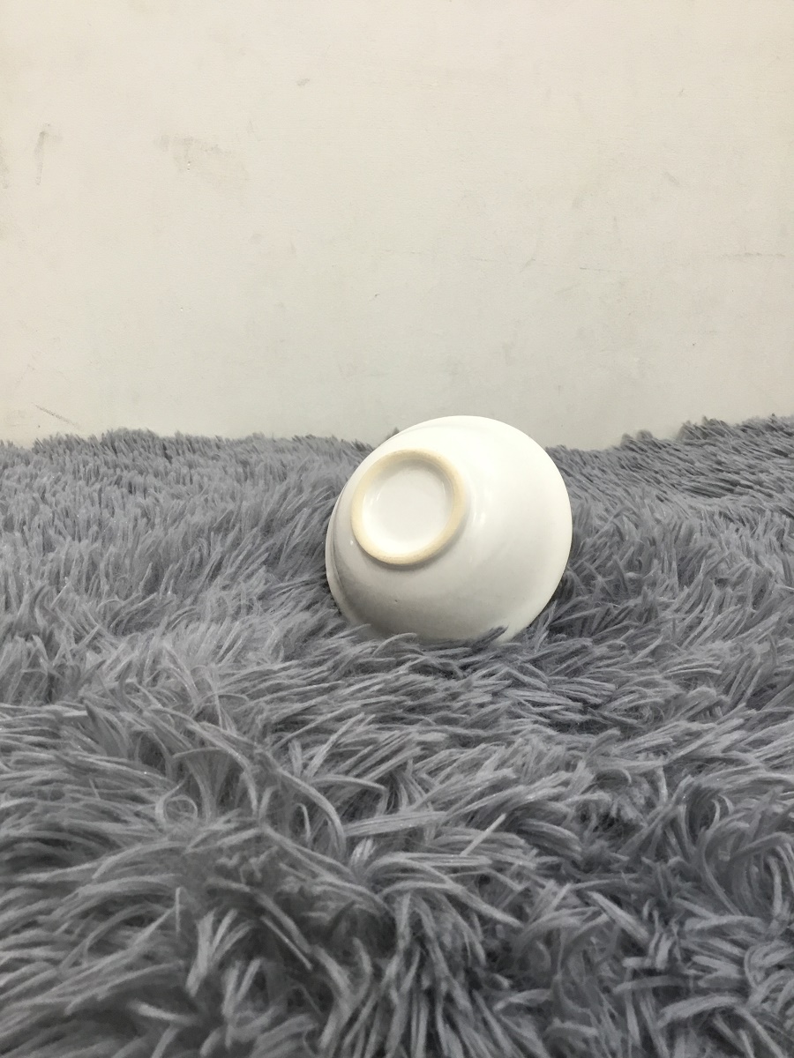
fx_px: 948
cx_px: 397
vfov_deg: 58.4
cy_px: 529
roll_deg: +0.6
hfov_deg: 45.4
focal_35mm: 31
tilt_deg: -16.4
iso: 100
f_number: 2.4
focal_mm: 3.3
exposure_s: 1/33
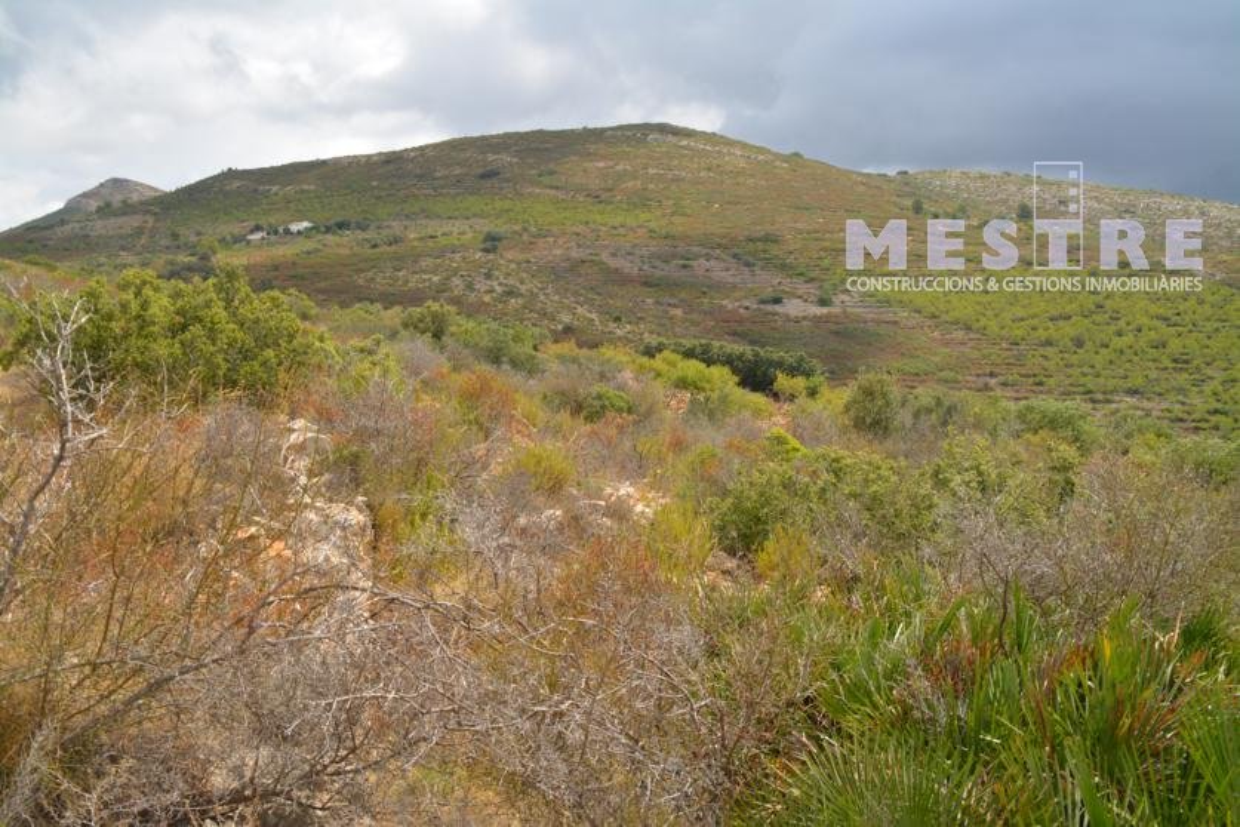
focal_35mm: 33
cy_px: 414
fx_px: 1137
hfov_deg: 57.2
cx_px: 620
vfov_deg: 40.0
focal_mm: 22
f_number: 9
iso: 100
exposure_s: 1/320
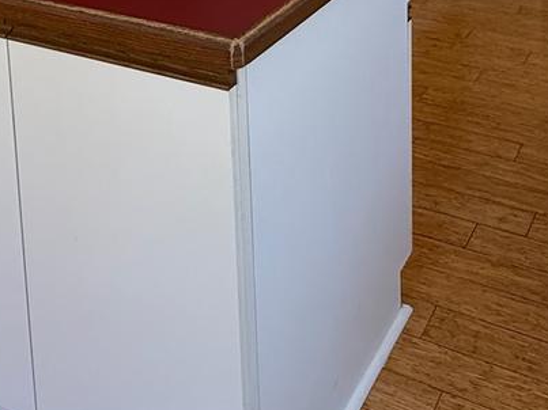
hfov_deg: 36.9
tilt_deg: -6.2
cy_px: -228
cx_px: 436
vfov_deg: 22.8
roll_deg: +0.2
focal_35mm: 50
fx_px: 791
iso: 80
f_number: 2.2
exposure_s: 1/120
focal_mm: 2.22
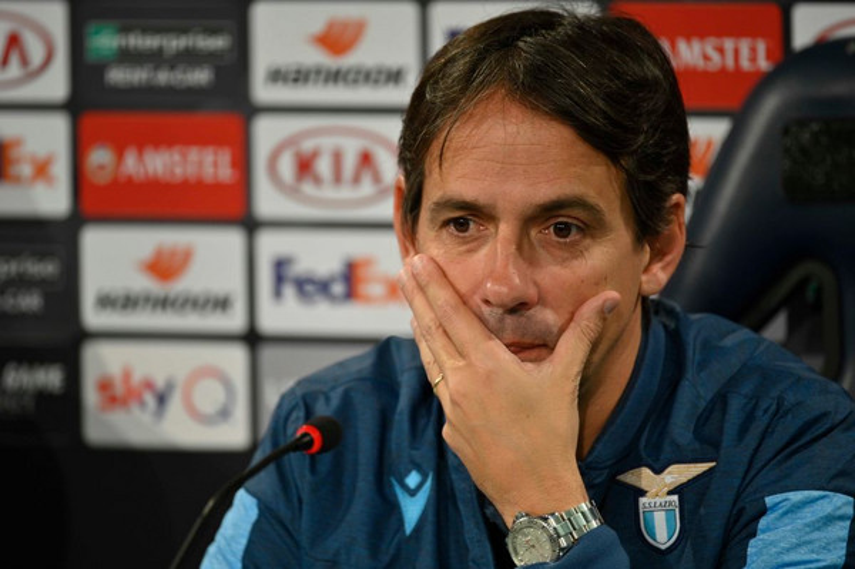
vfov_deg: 3.4
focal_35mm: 400
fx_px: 9492
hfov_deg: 5.2
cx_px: 428
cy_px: 284
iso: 500
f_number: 4.5
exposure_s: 1/125
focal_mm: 400
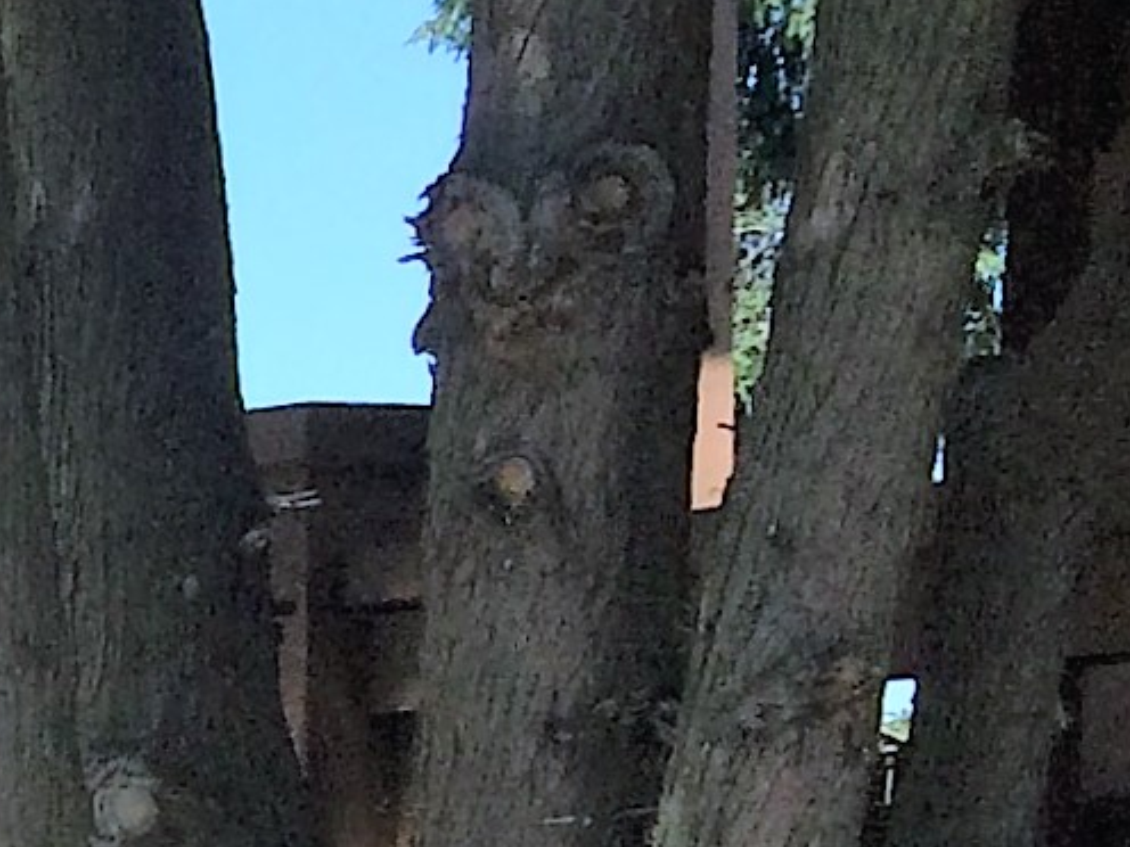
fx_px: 6072
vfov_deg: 7.8
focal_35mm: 186
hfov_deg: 8.9
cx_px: -2136
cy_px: 1358
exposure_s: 1/1368
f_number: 2.2
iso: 32
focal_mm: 4.15
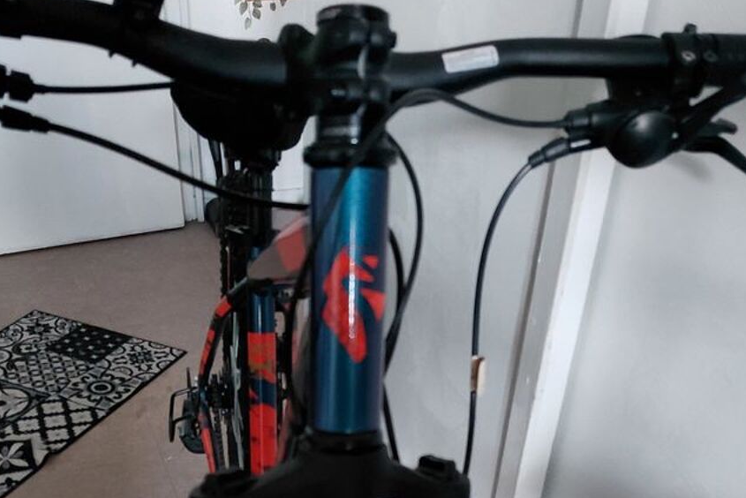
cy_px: 496
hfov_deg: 47.3
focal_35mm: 41
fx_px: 850
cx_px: 338
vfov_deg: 30.4
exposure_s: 1/16.7
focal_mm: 4.69
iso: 1600
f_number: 1.8
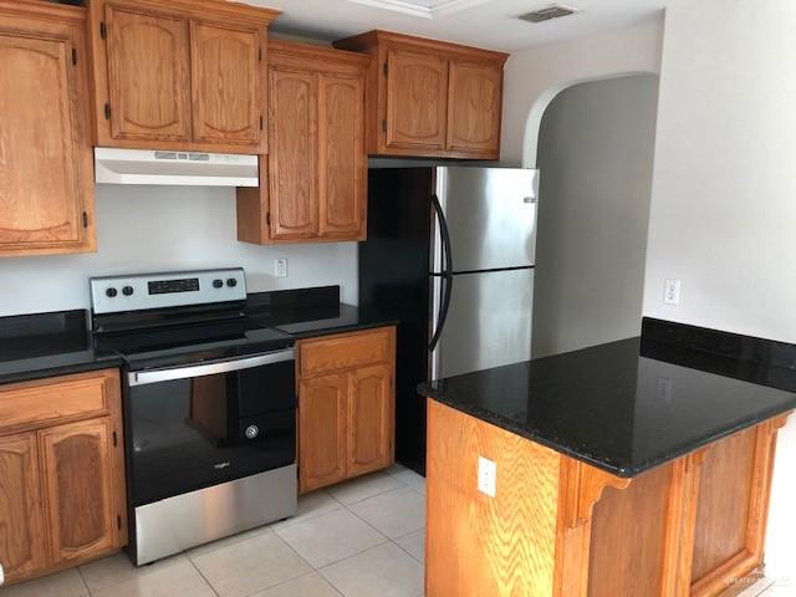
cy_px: 298
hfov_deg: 63.4
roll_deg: +1.0
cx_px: 398
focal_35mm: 28
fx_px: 644
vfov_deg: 49.7
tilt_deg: -7.7
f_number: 1.8
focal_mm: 4
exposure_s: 1/20
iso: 40
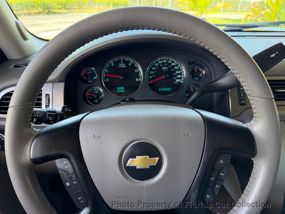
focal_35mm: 24
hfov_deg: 71.6
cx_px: 142
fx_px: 198
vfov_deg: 56.8
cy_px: 107
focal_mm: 6.76
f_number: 1.78
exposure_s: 1/112
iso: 200
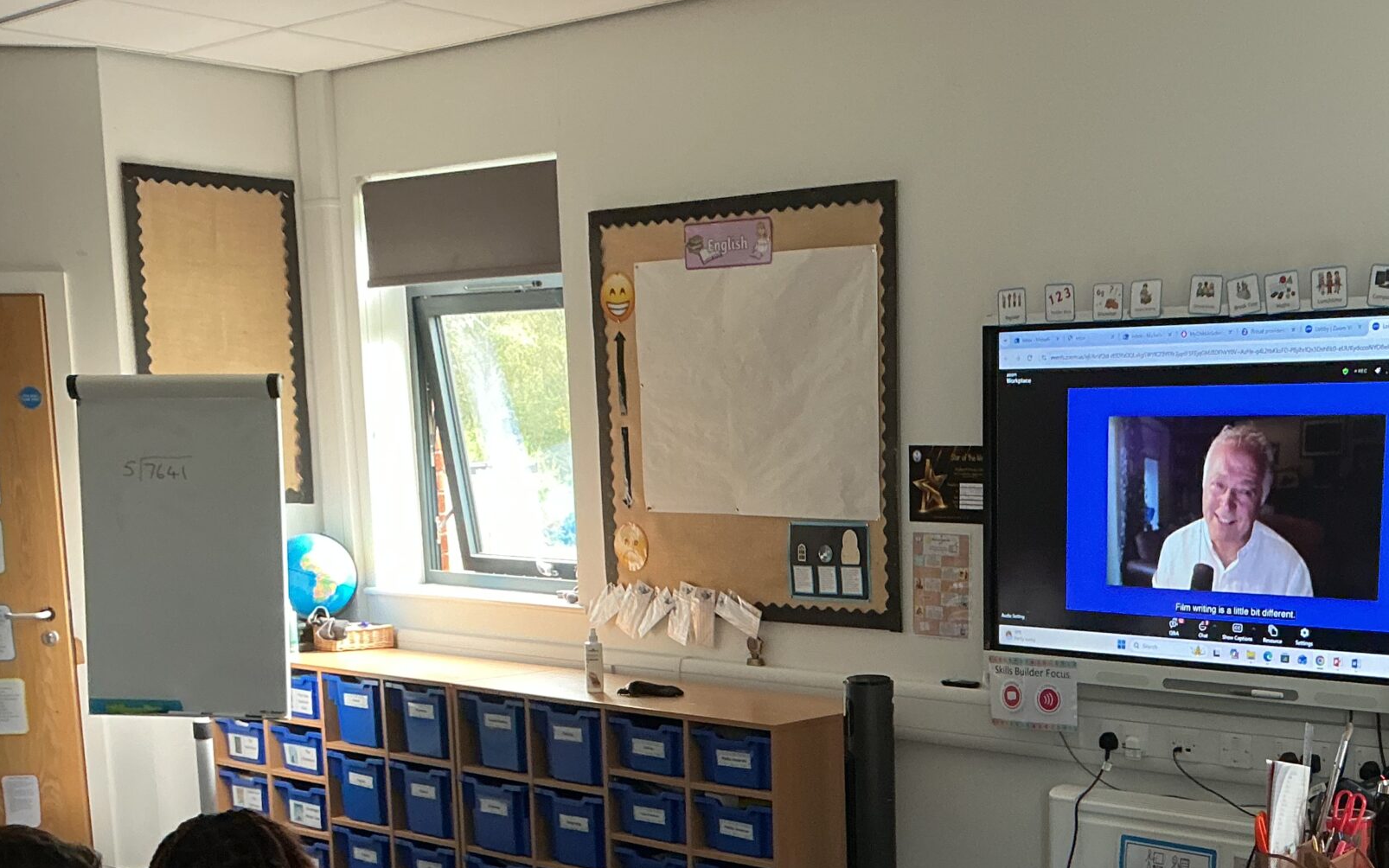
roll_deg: +0.4
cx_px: 967
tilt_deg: -12.2
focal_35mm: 49
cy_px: 788
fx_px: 1855
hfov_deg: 40.3
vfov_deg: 25.5
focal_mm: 3
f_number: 1.8
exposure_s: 1/50
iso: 125
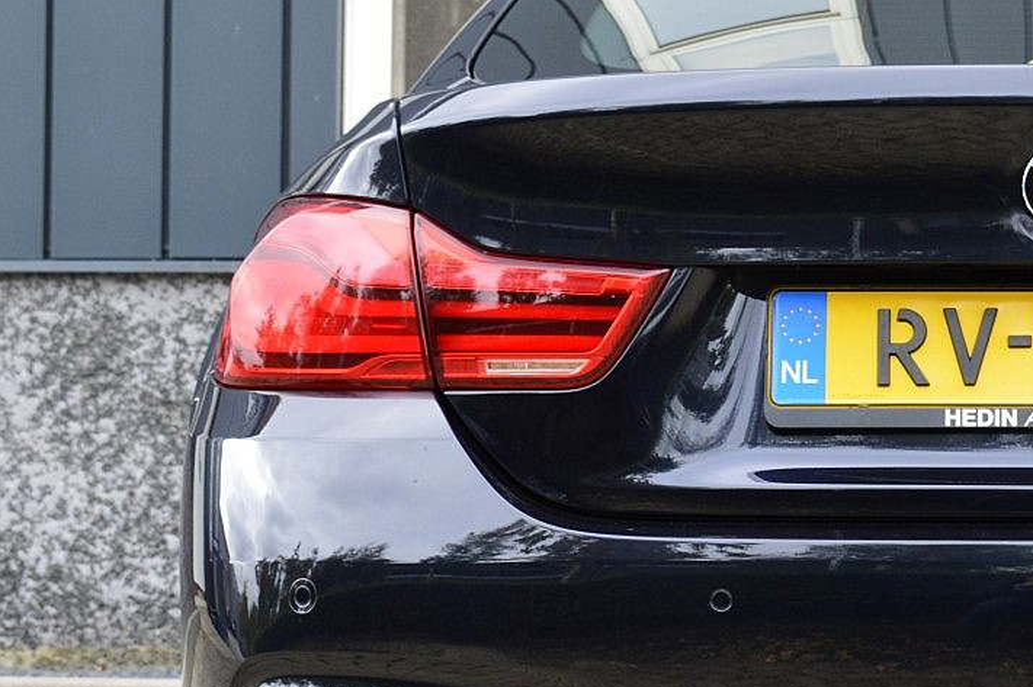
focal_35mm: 137
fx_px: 3928
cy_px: 411
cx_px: 1016
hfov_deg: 14.7
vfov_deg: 10.0
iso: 500
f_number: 8
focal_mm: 40
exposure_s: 1/60
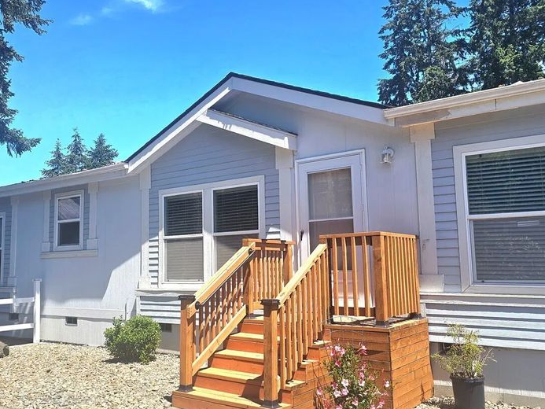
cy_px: 212
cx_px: 232
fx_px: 535
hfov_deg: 53.7
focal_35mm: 34
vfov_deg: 41.8
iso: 10
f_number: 1.7
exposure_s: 1/769
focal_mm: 6.3
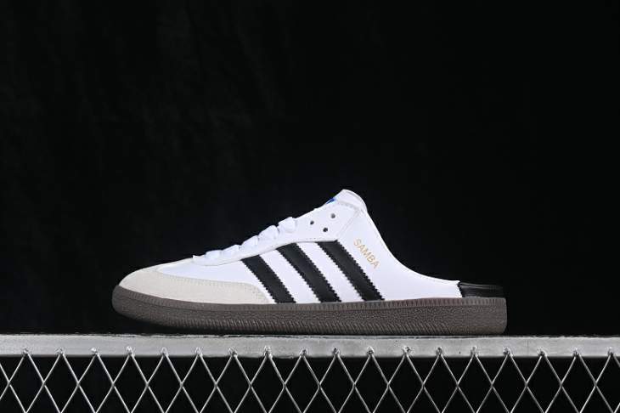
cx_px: 310
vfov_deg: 18.2
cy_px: 206
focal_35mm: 75
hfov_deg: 27.0
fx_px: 1291
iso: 160
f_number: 8
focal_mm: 50
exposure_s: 1/80
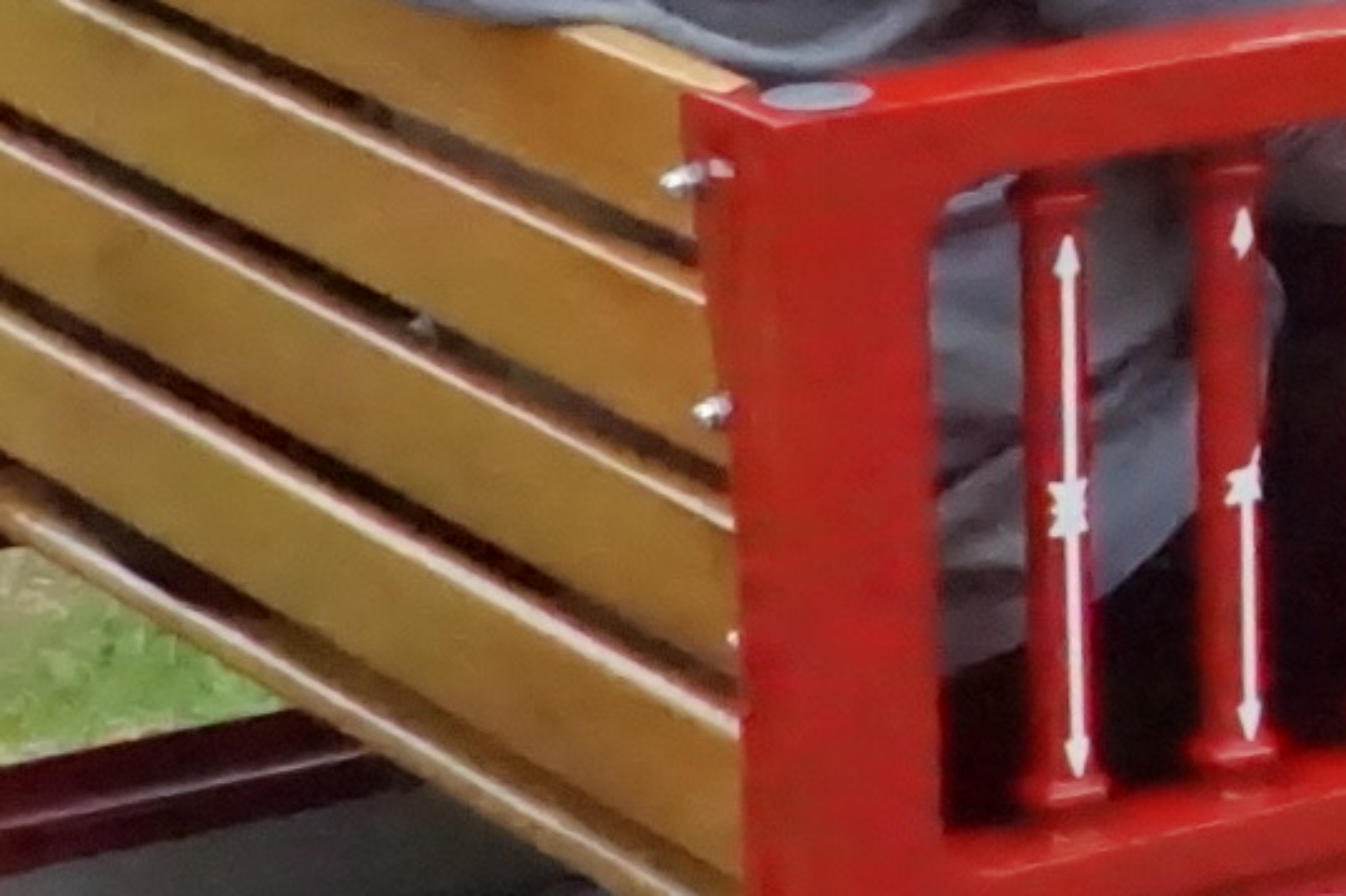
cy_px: -437
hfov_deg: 9.7
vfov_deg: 7.3
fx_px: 6877
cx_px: 3411
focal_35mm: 184
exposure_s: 1/2000
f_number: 18
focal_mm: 22
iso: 20000
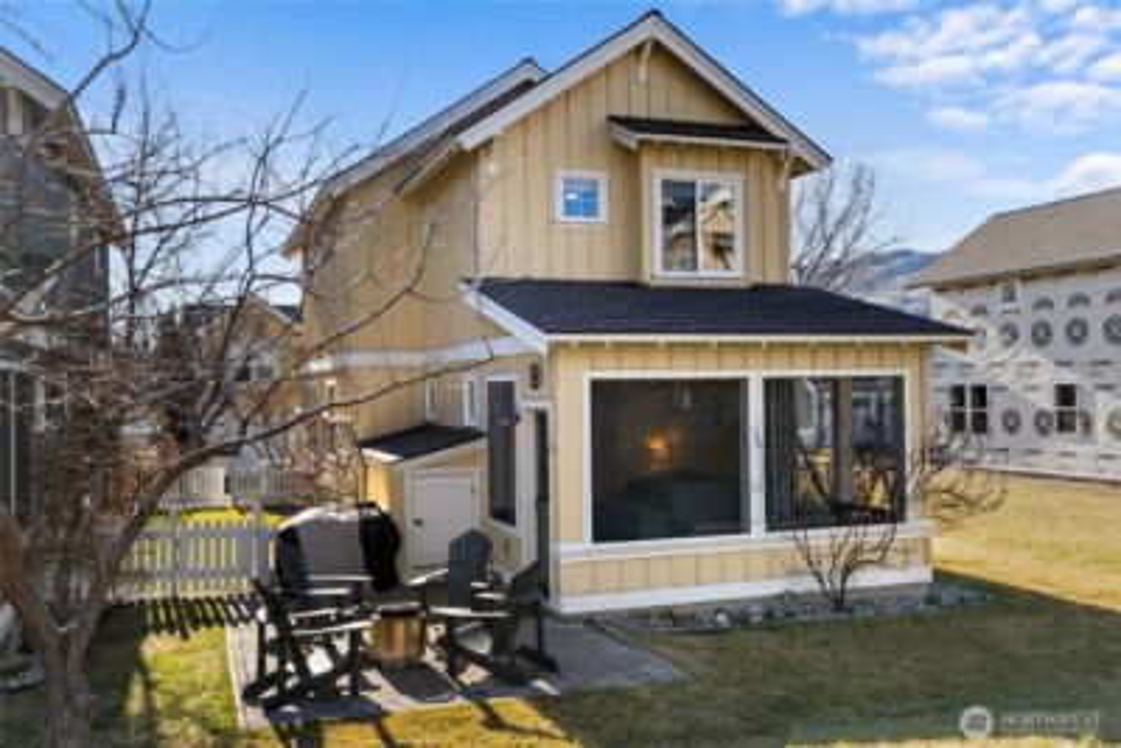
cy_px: 374
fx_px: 1015
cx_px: 560
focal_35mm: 33
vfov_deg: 40.5
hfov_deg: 57.8
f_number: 2.8
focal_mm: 32.6
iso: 80
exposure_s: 1/60
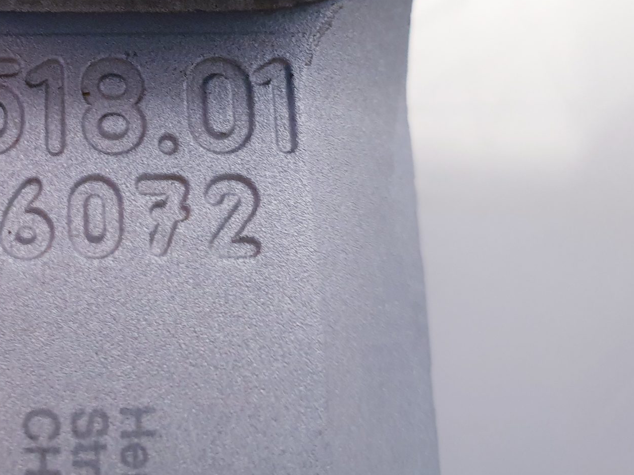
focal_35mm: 53
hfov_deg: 34.3
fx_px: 971
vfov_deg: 26.8
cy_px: 73
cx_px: 74
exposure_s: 1/50
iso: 160
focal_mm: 4.3
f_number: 2.4
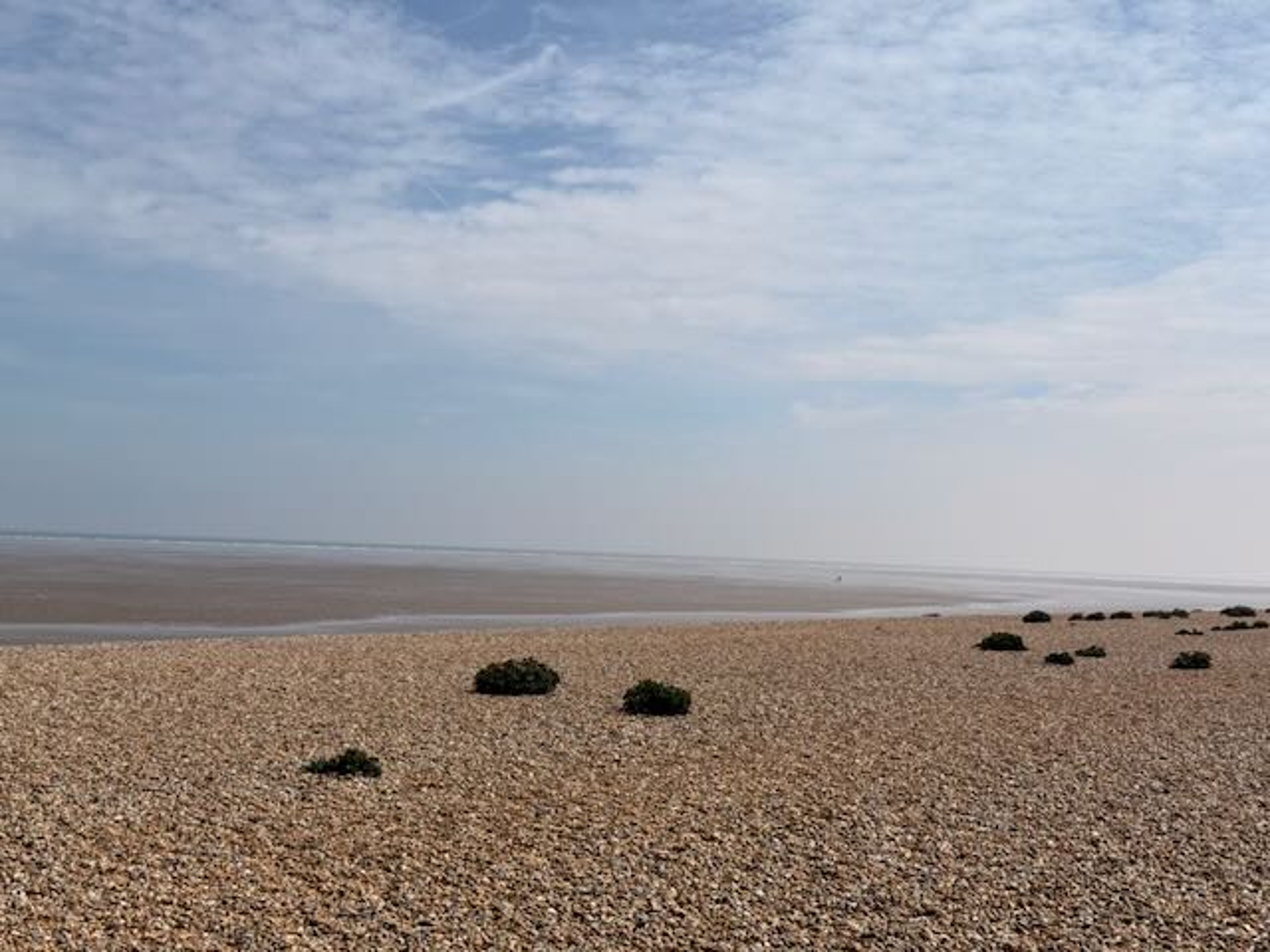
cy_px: 476
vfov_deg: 30.3
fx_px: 1761
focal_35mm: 48
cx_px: 635
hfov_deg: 39.7
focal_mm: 6.76
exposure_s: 1/11364
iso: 64
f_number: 1.78
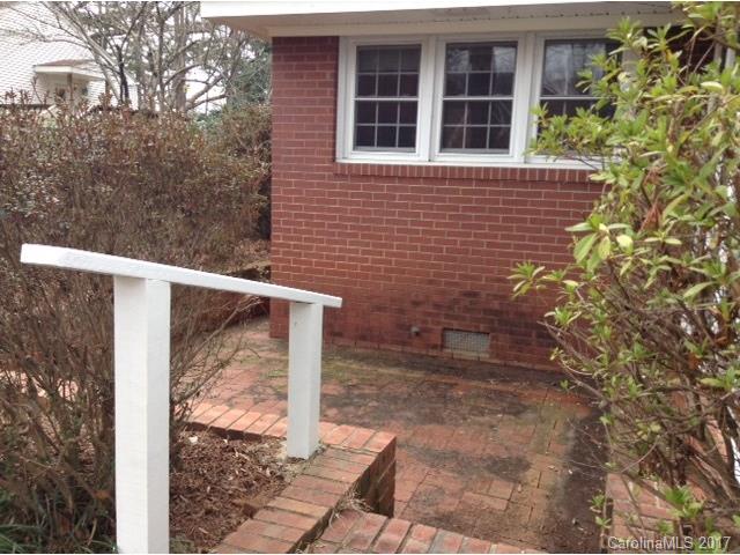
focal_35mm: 33
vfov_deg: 42.9
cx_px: 370
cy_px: 278
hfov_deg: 55.4
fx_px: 705
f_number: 2.4
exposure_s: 1/40
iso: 32
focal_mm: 3.3
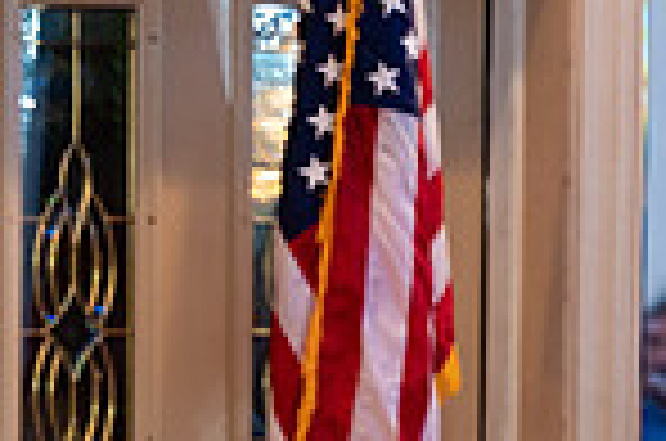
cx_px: -495
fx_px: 6720
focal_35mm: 364
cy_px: 594
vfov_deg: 3.7
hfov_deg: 5.6
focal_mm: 91
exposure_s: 1/125
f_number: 3.2
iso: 1250
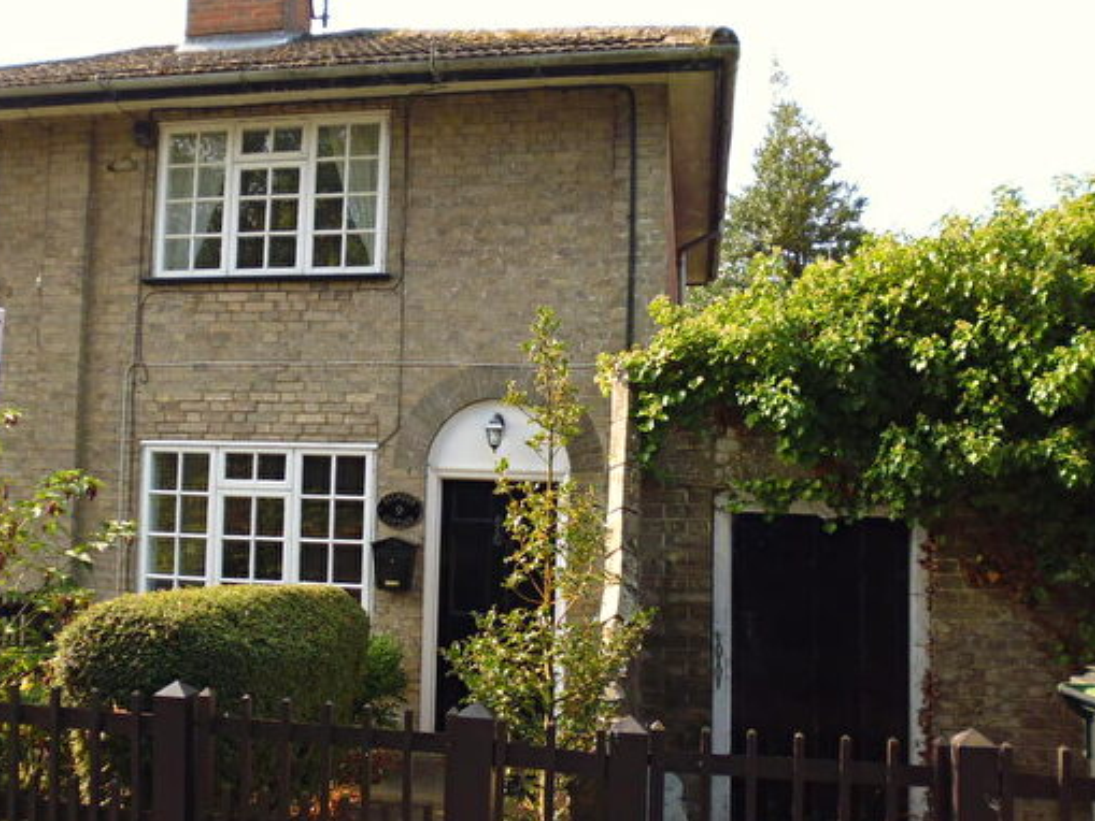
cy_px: 446
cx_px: 454
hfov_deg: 55.0
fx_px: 1044
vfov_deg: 42.9
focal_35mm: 33
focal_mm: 4.3
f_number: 2.8
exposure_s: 1/400
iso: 100
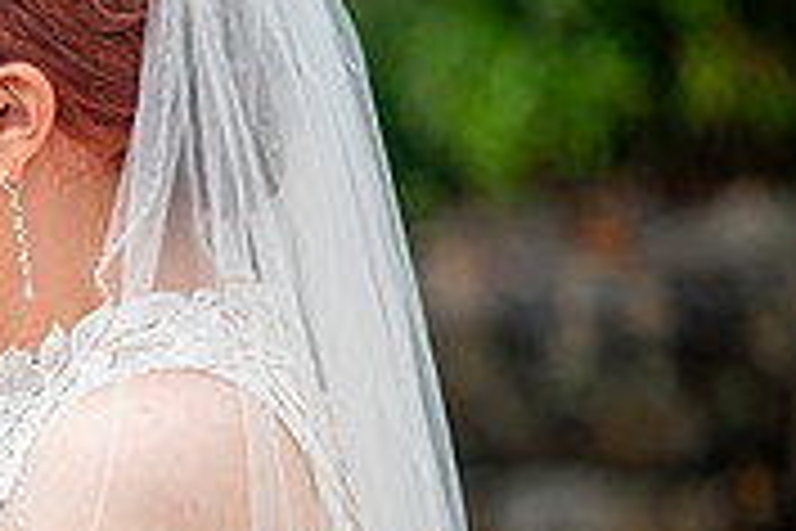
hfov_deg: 3.7
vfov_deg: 2.5
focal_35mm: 556
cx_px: -495
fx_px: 12293
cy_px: 495
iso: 100
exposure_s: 1/125
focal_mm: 170
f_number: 2.8
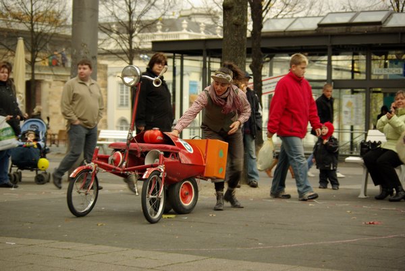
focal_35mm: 75
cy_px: 136
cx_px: 202
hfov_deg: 27.0
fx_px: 844
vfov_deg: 18.2
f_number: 4
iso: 400
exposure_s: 1/45
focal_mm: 50
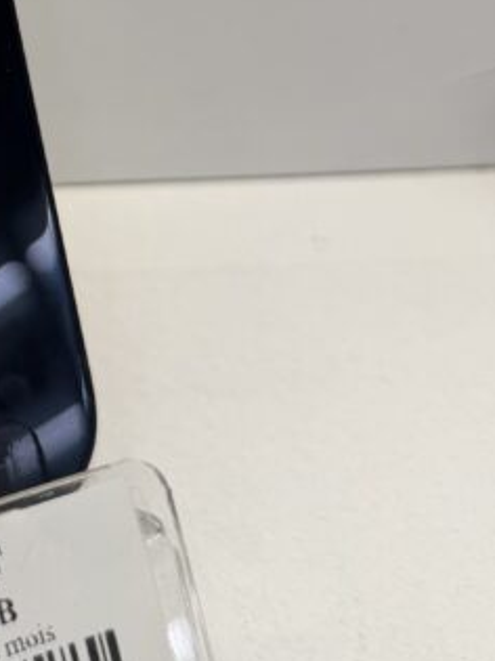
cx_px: -262
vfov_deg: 24.0
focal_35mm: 78
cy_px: 2
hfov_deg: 17.0
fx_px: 1488
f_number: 1.78
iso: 80
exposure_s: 1/100
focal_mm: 6.76
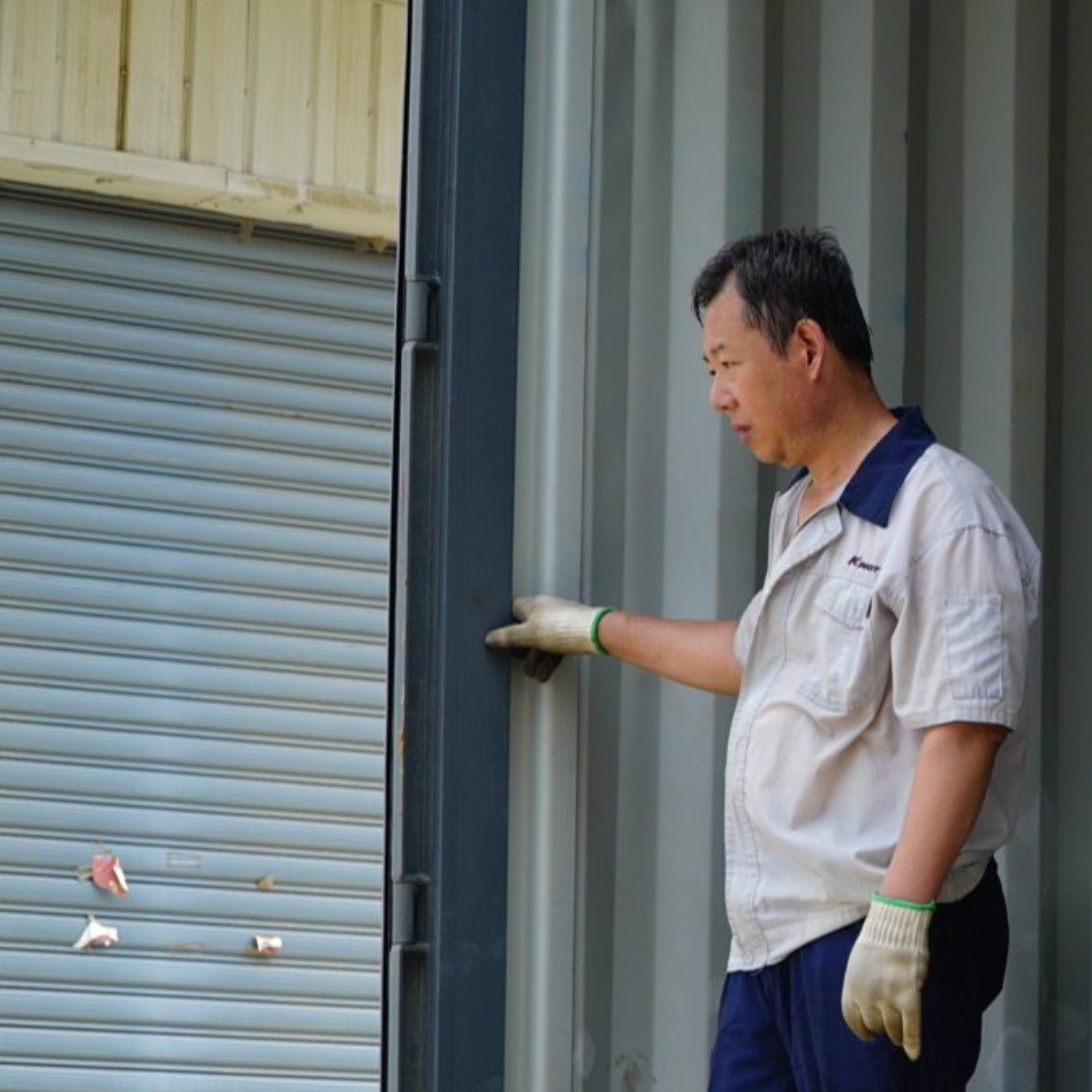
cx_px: 1238
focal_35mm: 133
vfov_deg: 13.1
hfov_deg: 12.9
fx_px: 4747
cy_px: 726
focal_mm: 44
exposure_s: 1/160
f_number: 5
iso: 80
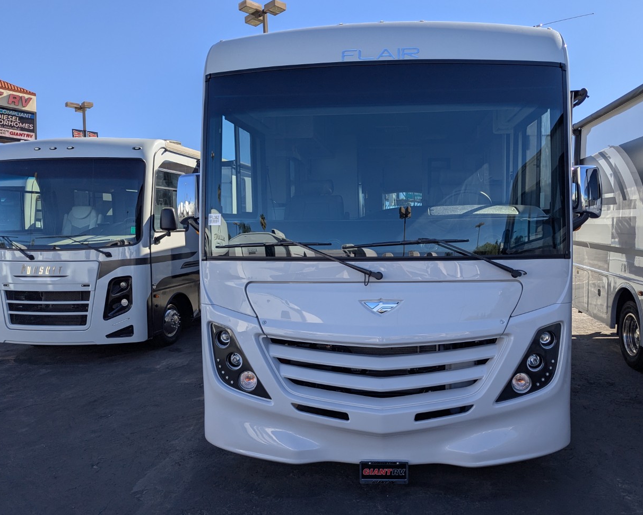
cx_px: 365
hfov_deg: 63.8
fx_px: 514
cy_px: 262
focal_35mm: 27
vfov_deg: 53.2
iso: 47
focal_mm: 6.81
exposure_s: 1/1490
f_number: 1.85
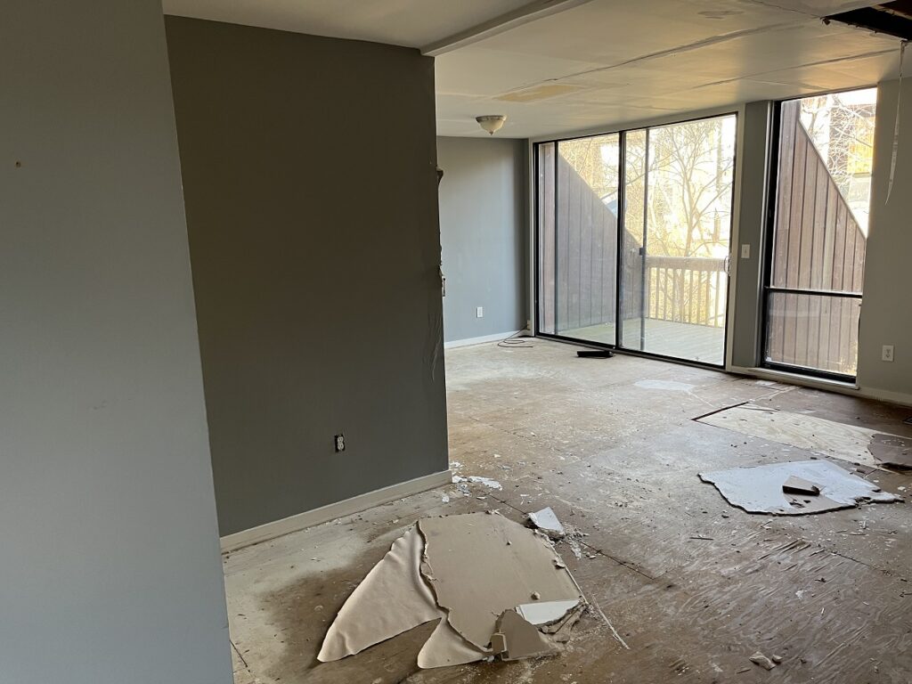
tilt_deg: -11.1
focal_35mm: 26
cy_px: 342
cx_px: 456
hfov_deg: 67.3
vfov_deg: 53.1
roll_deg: +2.7
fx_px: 685
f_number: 1.6
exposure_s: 1/99
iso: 125
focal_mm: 5.1
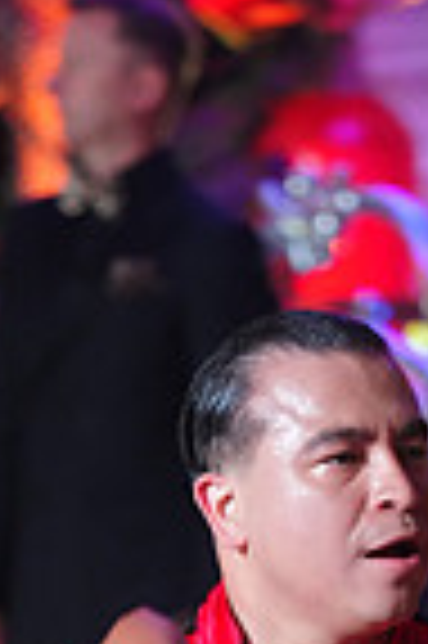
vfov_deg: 2.9
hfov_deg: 1.9
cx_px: 426
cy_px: 1261
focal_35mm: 718
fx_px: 12834
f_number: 4
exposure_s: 1/250
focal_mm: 177
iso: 3200
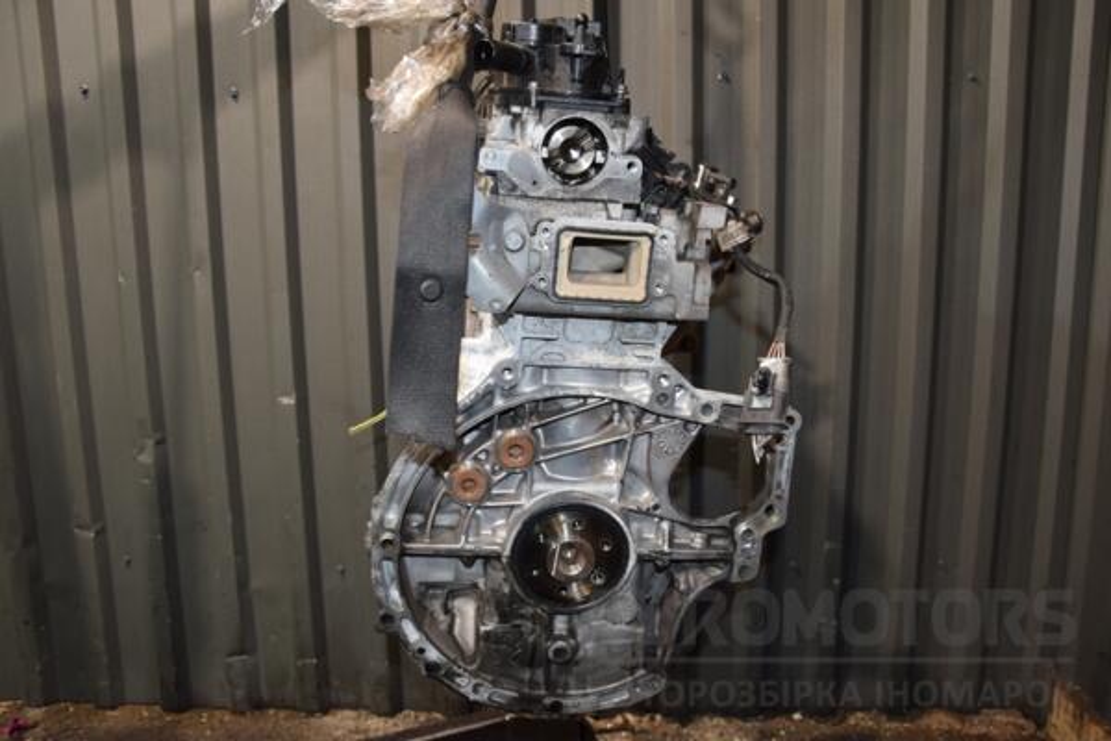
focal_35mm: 27
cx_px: 556
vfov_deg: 47.9
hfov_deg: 67.4
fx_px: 833
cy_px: 370
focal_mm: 18
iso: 800
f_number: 5
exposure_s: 1/60
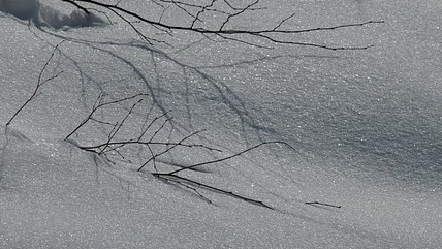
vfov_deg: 4.8
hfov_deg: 8.5
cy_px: 79
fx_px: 2973
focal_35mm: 254
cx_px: 246
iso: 200
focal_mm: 135
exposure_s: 1/2000
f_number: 14
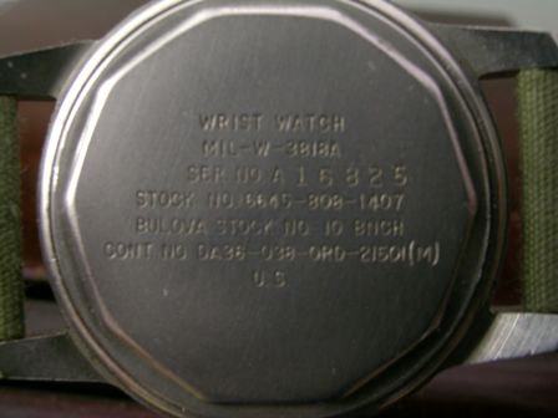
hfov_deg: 41.2
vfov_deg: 31.5
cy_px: 209
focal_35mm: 46
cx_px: 279
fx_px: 742
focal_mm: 9.5
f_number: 5.9
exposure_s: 1.23
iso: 200
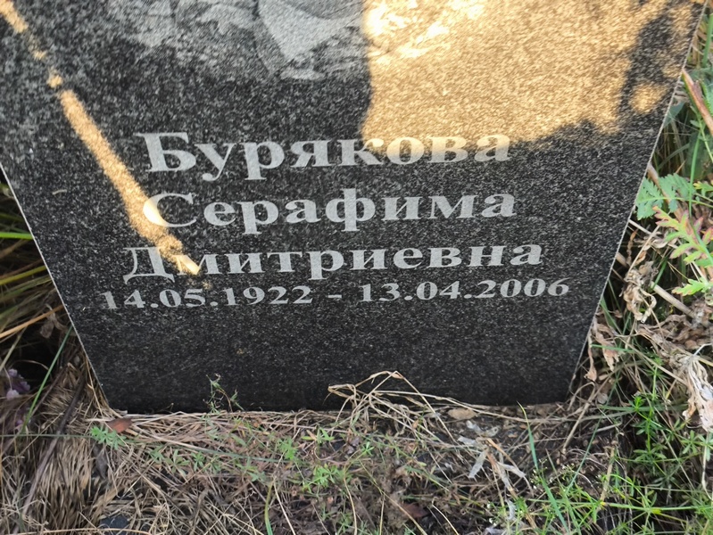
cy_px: 268
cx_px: 356
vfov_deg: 29.1
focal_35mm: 50
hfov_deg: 38.2
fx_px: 1030
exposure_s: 1/50
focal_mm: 4.71
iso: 50
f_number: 1.7
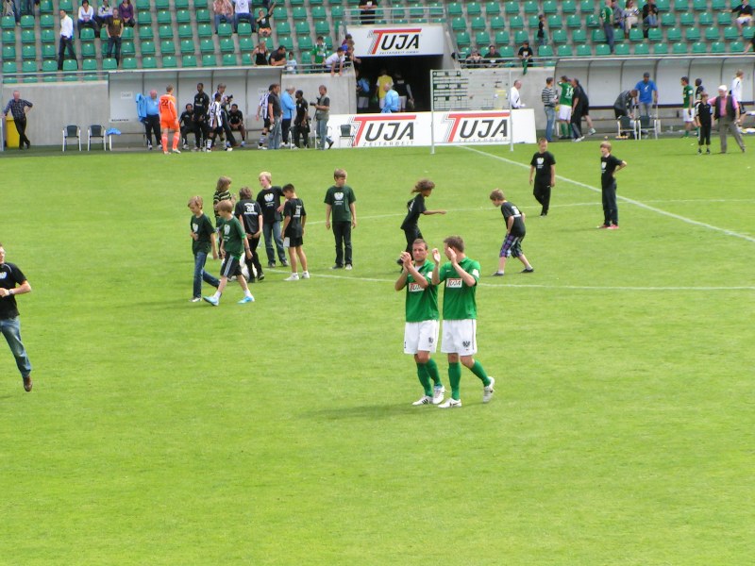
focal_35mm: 143
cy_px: 283
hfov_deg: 13.8
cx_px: 378
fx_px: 3119
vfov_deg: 10.4
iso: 50
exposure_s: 1/250
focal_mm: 21.9
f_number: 5
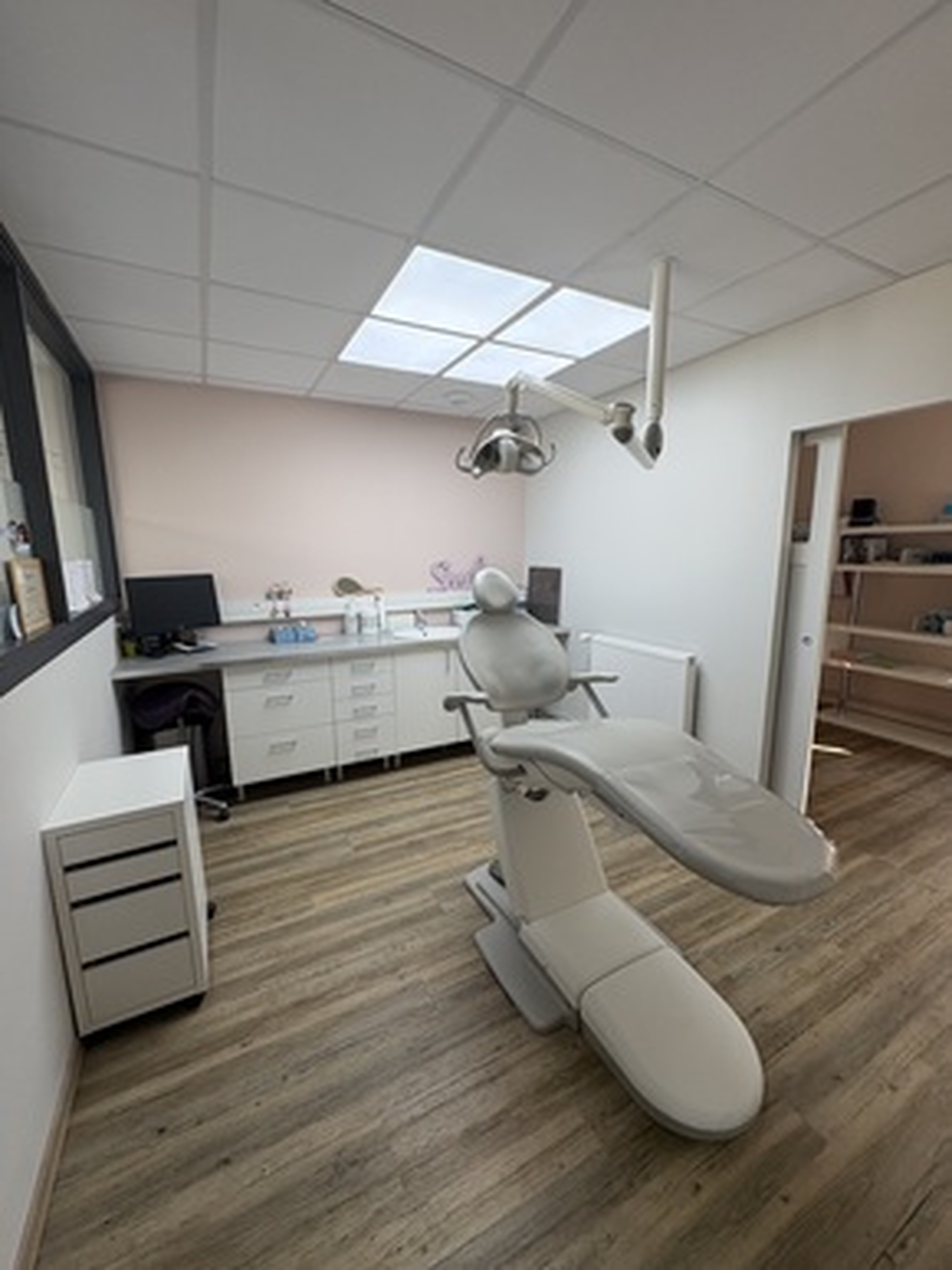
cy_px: 635
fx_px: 514
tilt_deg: -9.7
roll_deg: +0.3
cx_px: 476
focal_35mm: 14
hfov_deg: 85.6
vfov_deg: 102.1
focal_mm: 2.22
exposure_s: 1/137
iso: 64
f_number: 2.2
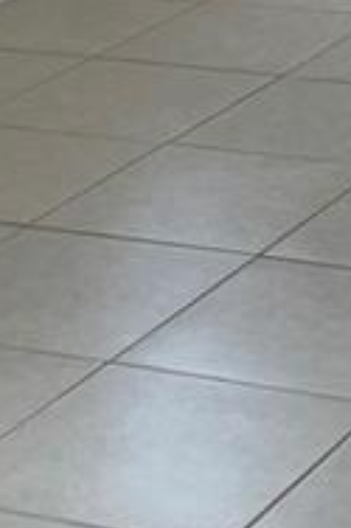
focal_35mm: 173
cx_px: 562
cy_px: -298
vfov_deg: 11.3
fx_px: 2535
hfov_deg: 7.7
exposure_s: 1/285
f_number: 1.5
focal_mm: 5.7
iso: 50
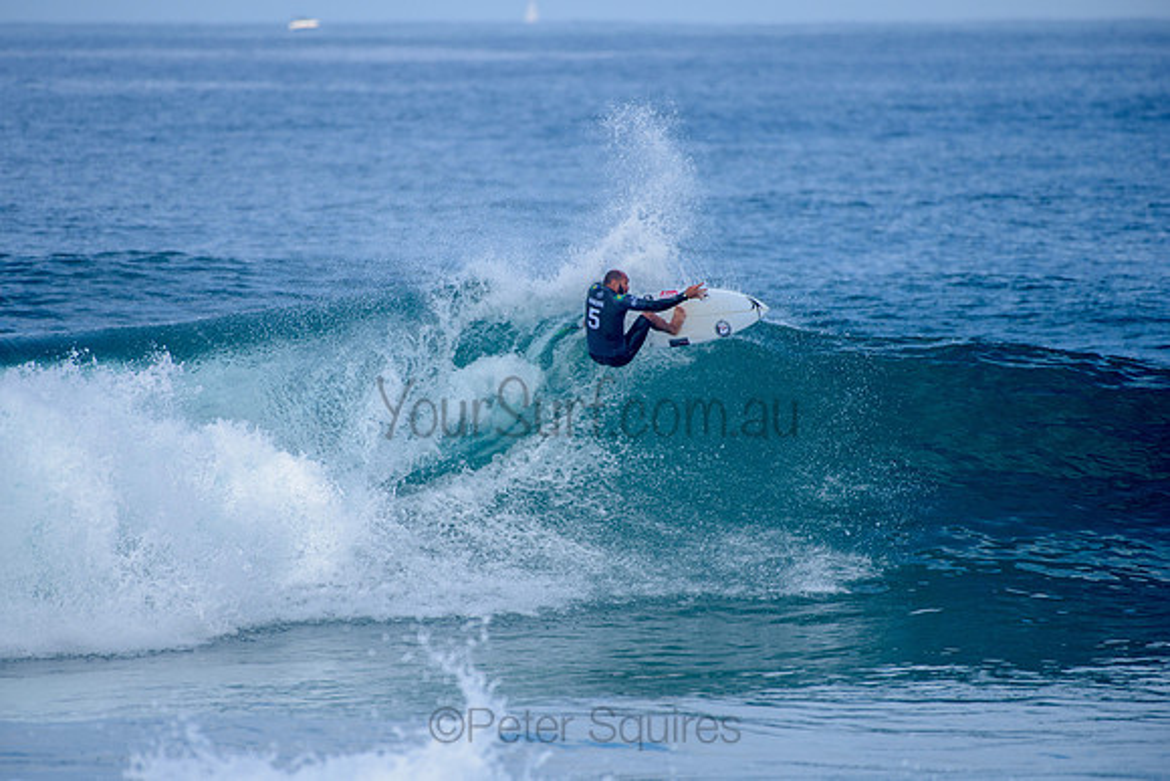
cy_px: 365
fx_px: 17734
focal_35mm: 546
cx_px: 547
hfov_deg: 3.8
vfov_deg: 2.5
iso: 250
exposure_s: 1/2000
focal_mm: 500
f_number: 5.6
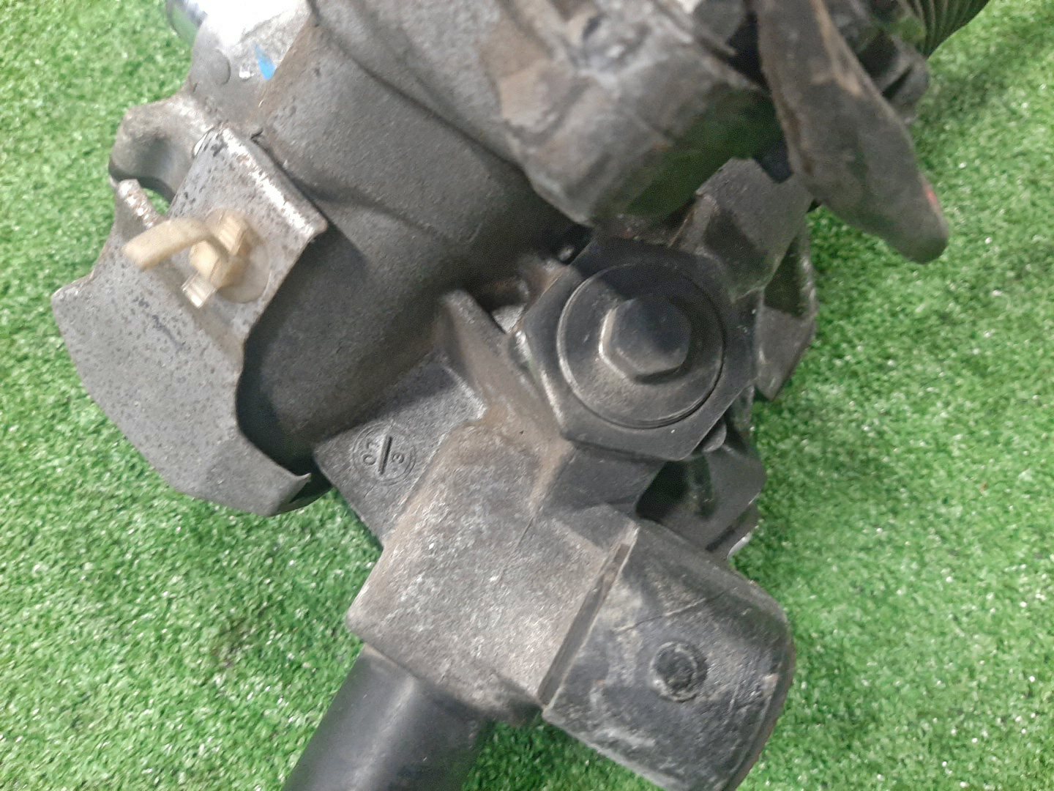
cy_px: 396
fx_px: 792
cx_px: 527
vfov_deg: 53.1
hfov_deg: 67.3
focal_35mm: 26
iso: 307
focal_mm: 3.93
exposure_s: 1/25
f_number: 1.7
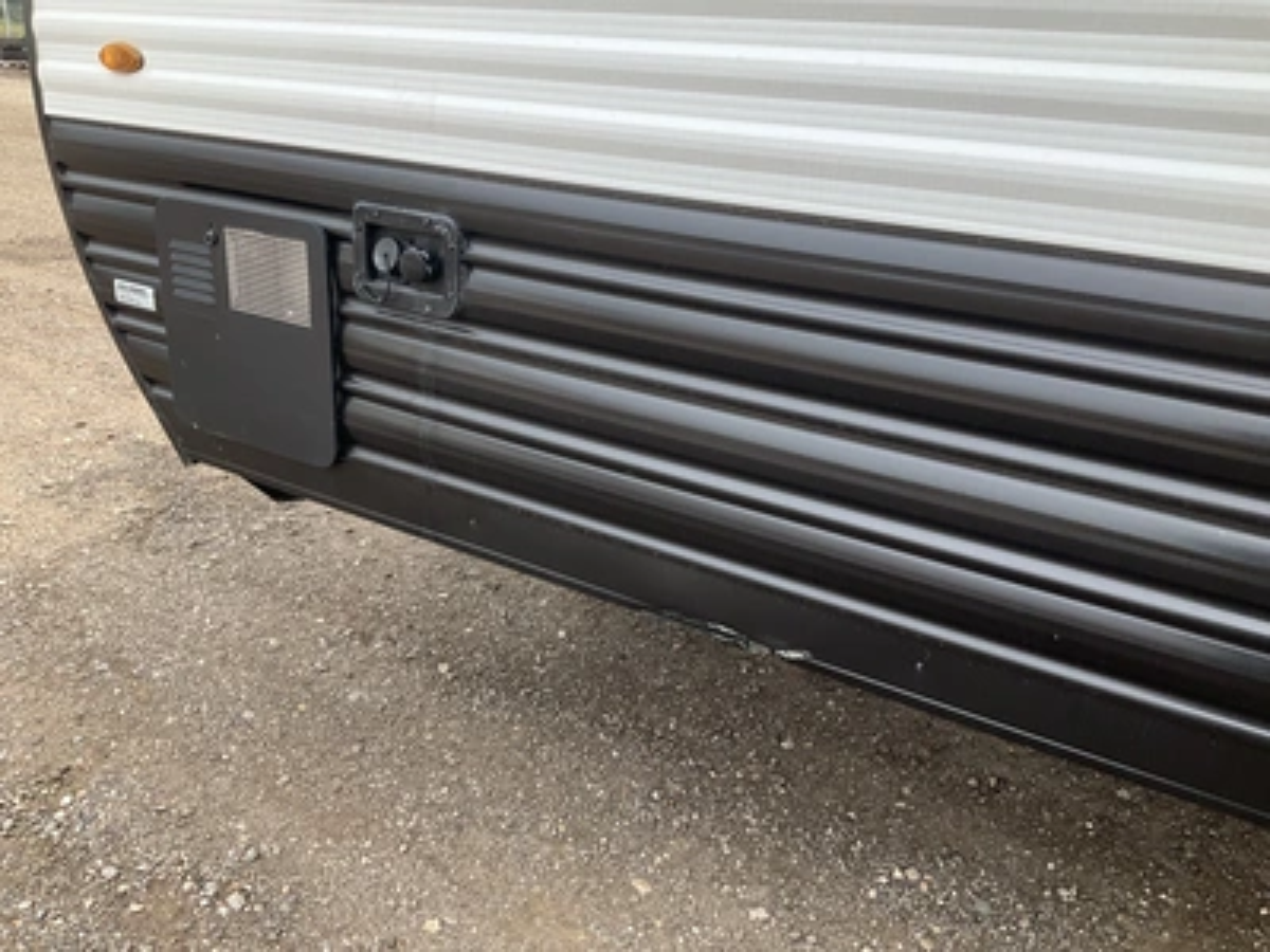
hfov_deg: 61.7
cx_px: 635
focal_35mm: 29
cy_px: 476
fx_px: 1064
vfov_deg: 48.2
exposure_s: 1/593
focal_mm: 3
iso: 25
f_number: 1.8
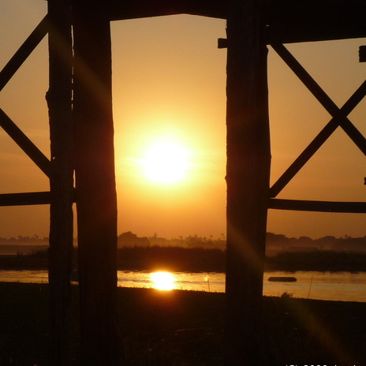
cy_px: 140
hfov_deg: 11.6
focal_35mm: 151
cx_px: 158
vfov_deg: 11.6
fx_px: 1806
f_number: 7.1
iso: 100
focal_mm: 12.2
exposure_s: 1/640
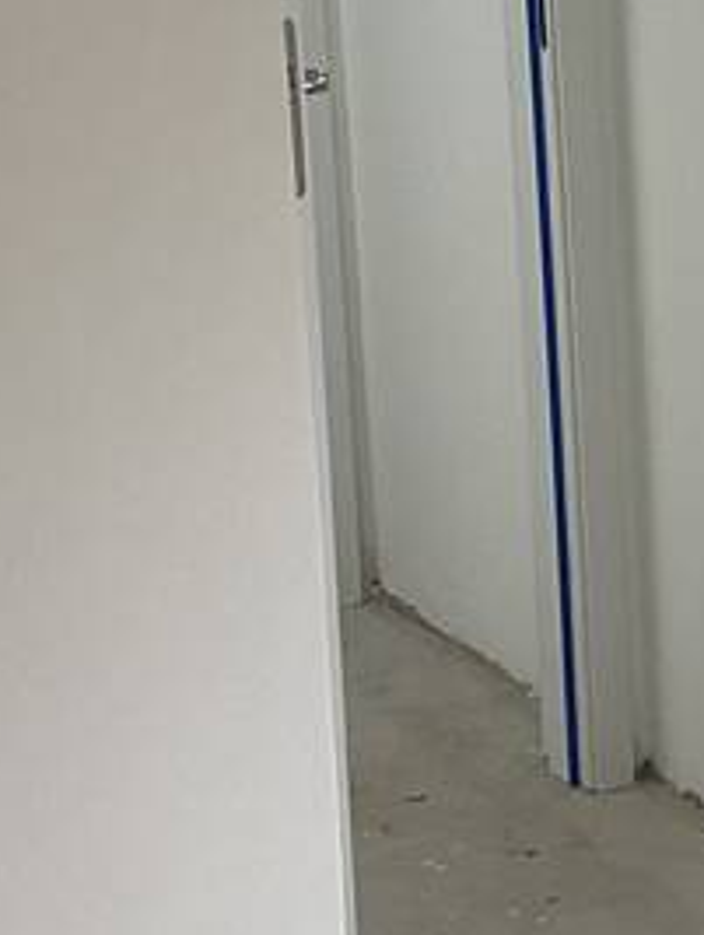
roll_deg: +1.6
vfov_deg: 18.1
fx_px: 2840
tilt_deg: -3.4
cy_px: -74
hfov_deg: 13.1
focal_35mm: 105
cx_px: 1138
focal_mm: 4.25
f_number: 1.8
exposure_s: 1/79
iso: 125
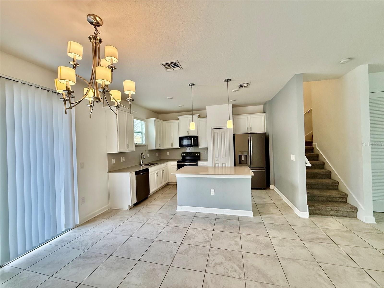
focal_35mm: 14
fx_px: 155
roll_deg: +1.5
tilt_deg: +0.9
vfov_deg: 85.7
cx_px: 192
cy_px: 144
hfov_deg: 102.1
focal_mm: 2.22
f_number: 2.2
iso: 160
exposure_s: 1/120
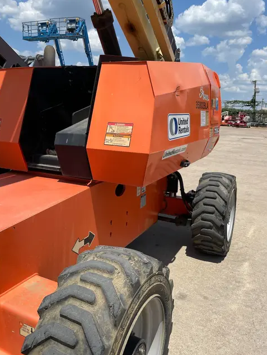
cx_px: 119
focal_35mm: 30
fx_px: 308
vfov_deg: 59.9
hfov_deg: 46.8
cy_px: 164
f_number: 1.6
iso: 50
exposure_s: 1/6135
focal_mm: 4.2
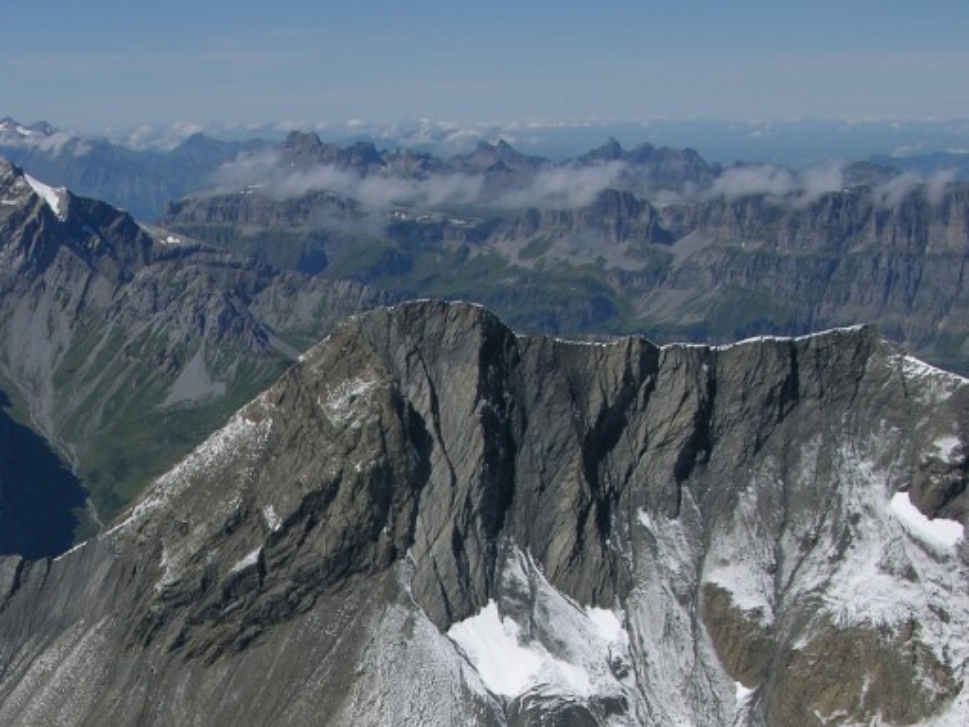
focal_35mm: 70
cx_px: 140
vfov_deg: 20.4
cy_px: 712
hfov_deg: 27.0
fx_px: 1959
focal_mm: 8.9
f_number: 8
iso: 50
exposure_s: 1/352
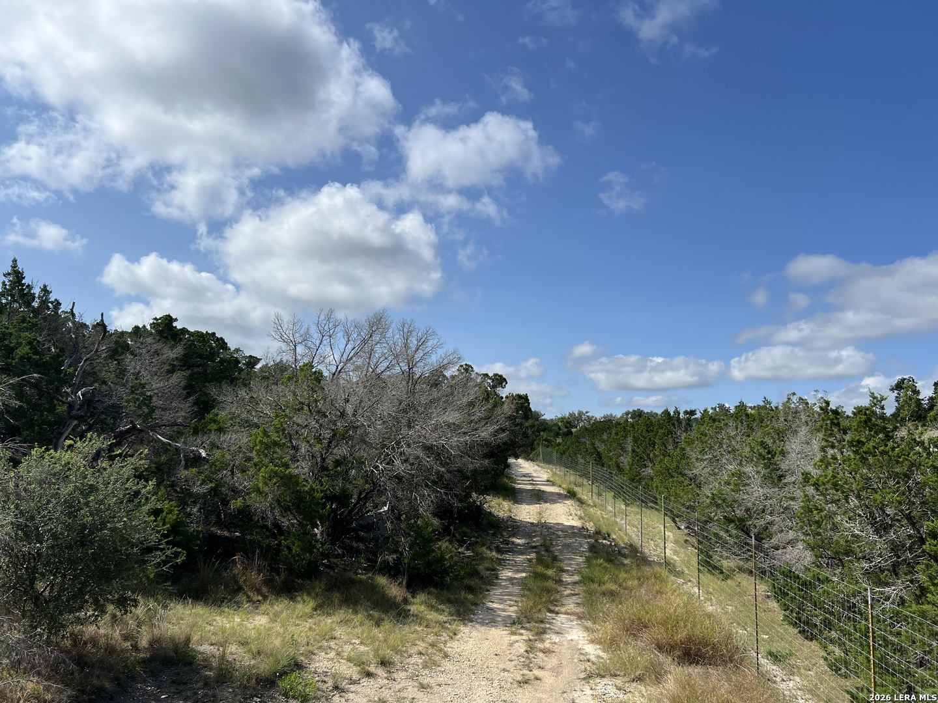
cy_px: 352
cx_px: 469
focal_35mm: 26
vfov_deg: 53.1
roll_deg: -0.5
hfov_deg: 67.3
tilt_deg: +6.3
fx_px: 705
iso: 50
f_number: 1.5
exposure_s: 1/6993
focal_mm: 5.7
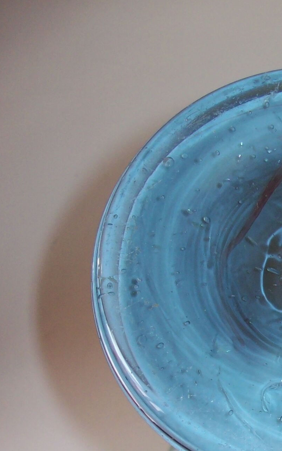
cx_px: 326
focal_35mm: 84
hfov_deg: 15.1
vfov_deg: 24.4
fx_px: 1033
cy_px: 326
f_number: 2.7
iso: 80
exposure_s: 1/64
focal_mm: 6
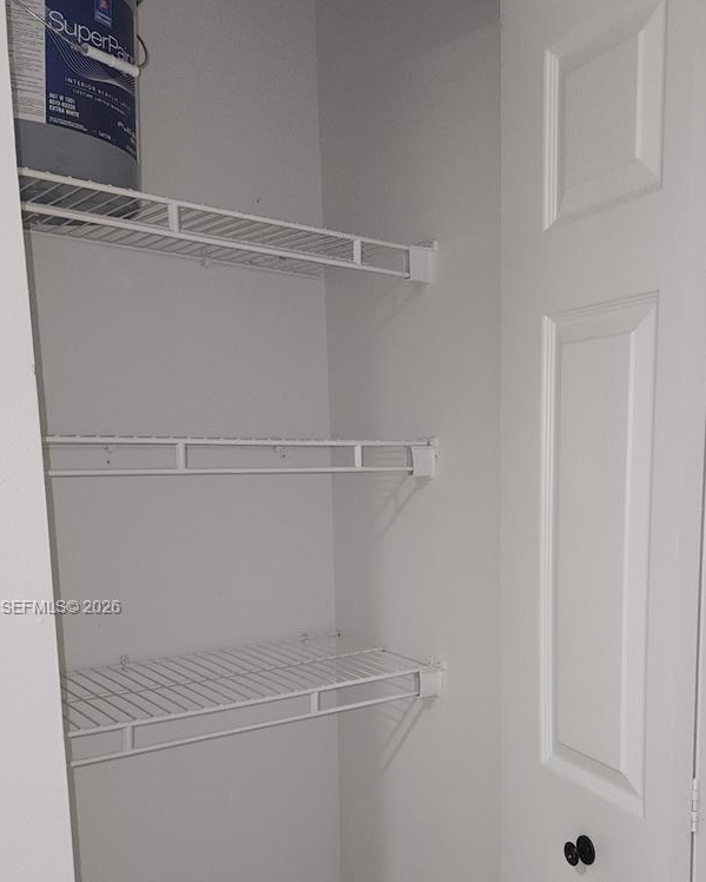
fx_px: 940
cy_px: 608
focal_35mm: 36
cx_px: 433
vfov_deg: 49.1
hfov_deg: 40.9
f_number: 1.8
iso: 80
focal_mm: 6.4
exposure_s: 1/60
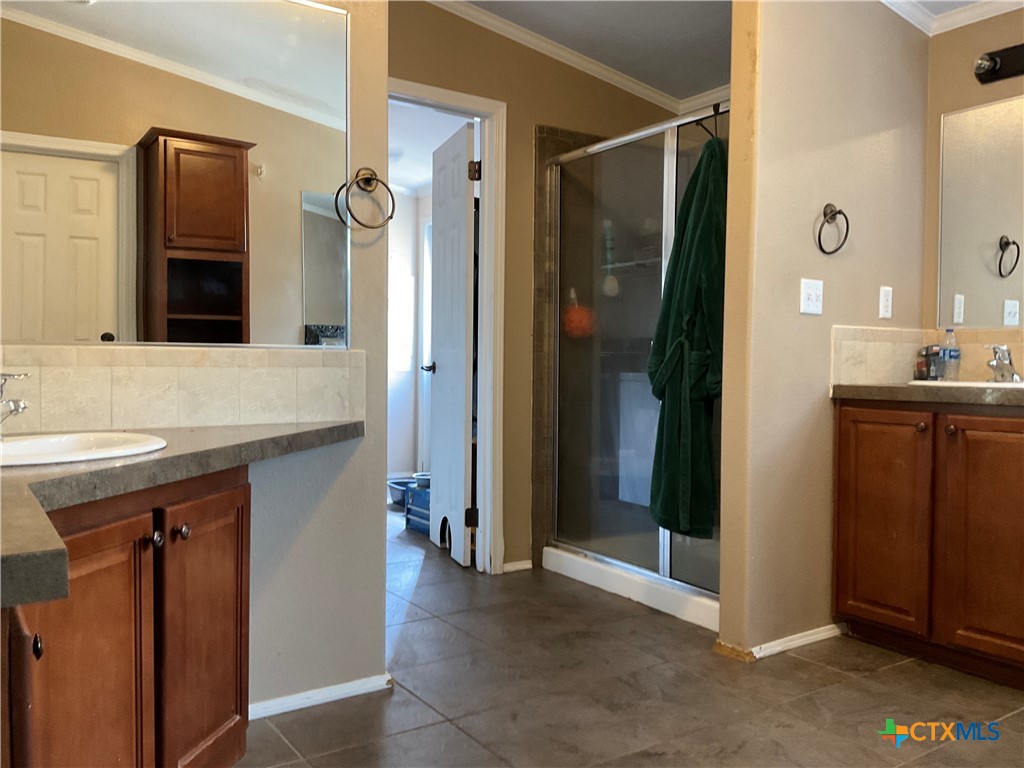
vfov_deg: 48.2
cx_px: 512
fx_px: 858
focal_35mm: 29
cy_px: 384
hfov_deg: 61.7
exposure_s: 1/40
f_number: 1.8
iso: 200
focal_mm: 3
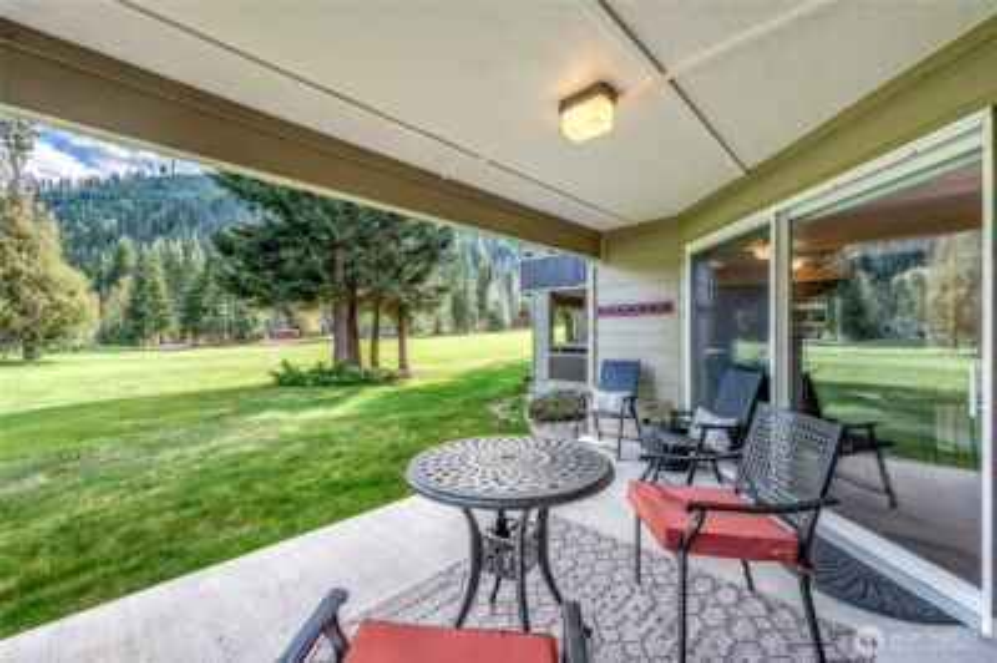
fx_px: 387
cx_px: 498
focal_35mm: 14
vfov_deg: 81.1
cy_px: 332
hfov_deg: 104.3
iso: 100
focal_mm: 14
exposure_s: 1/10
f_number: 9
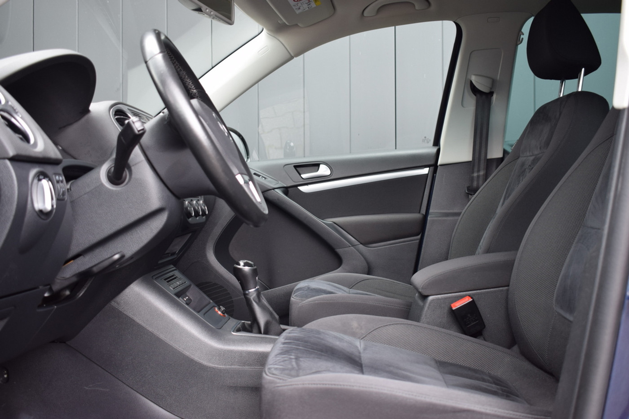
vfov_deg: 35.5
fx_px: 655
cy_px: 210
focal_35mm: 38
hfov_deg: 51.3
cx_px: 314
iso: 400
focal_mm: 25
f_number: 4.5
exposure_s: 1/80
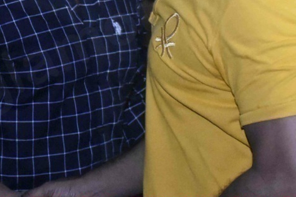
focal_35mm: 268
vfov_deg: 5.1
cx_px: 94
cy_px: -29
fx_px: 2203
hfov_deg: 7.7
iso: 10000
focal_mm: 60
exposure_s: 1/100
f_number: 6.3
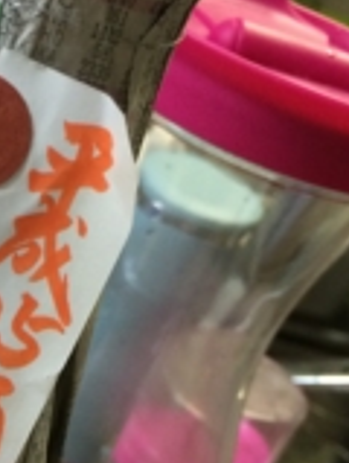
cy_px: 411
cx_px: -79
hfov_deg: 17.2
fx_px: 1098
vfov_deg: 23.2
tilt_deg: -33.5
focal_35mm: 82
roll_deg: -19.7
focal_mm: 4.15
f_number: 2.2
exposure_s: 1/30
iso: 125
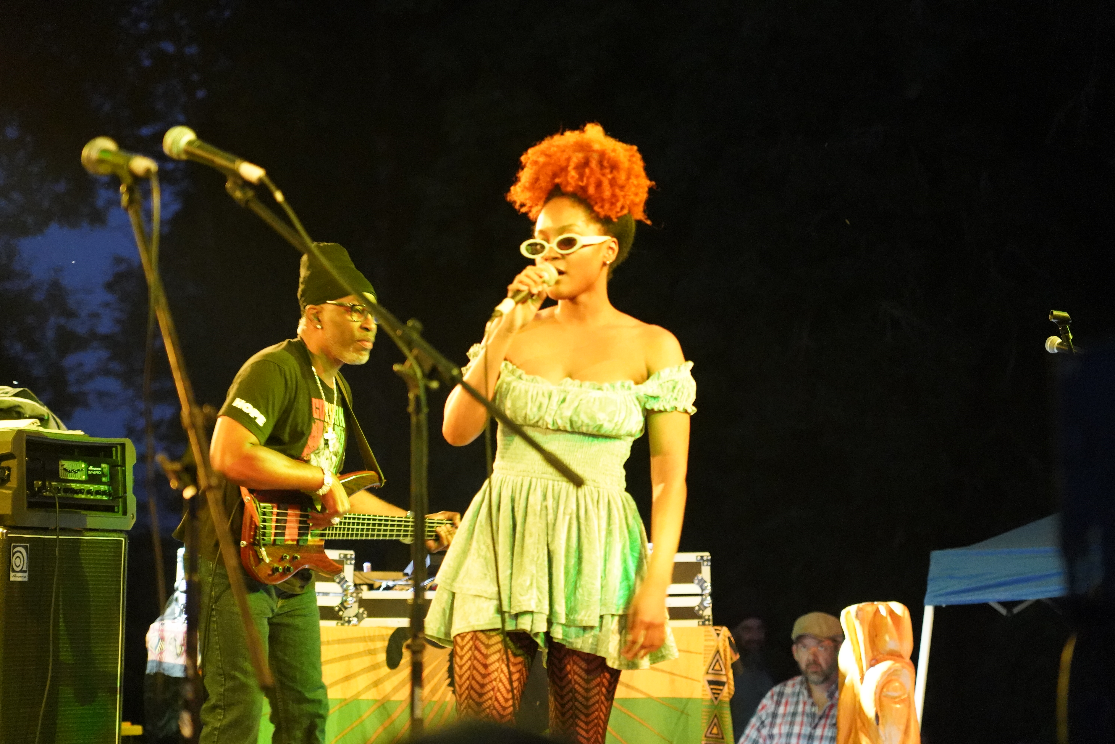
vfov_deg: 13.0
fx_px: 3252
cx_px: 558
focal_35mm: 105
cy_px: 372
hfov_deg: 19.5
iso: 12800
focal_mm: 105
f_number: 4
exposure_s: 1/50
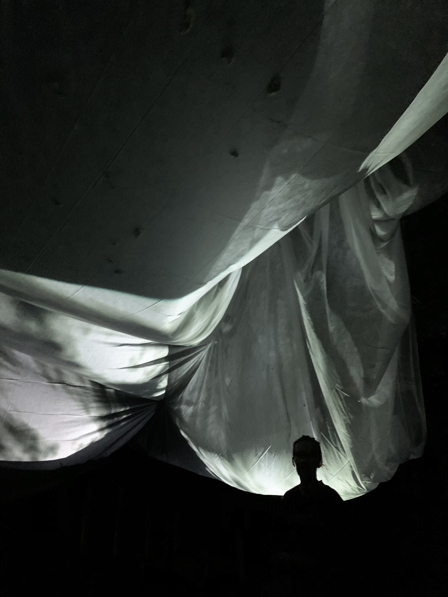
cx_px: 224
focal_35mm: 26
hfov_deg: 53.1
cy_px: 298
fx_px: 449
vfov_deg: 67.3
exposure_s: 1/15
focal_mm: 4.25
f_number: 1.8
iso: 1250
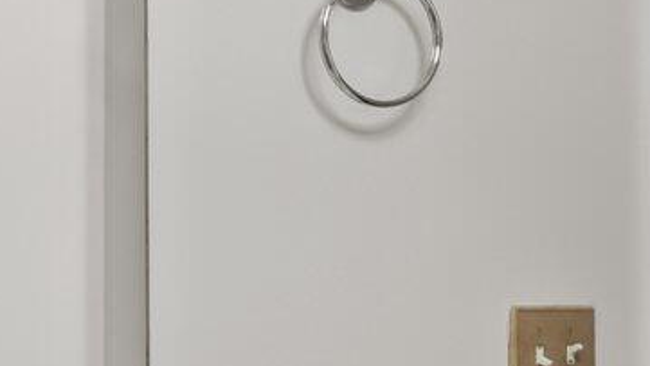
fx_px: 1534
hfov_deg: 15.1
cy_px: 366
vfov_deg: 13.4
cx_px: -877
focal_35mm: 89
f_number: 6.3
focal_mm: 15
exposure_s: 1/4
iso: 400
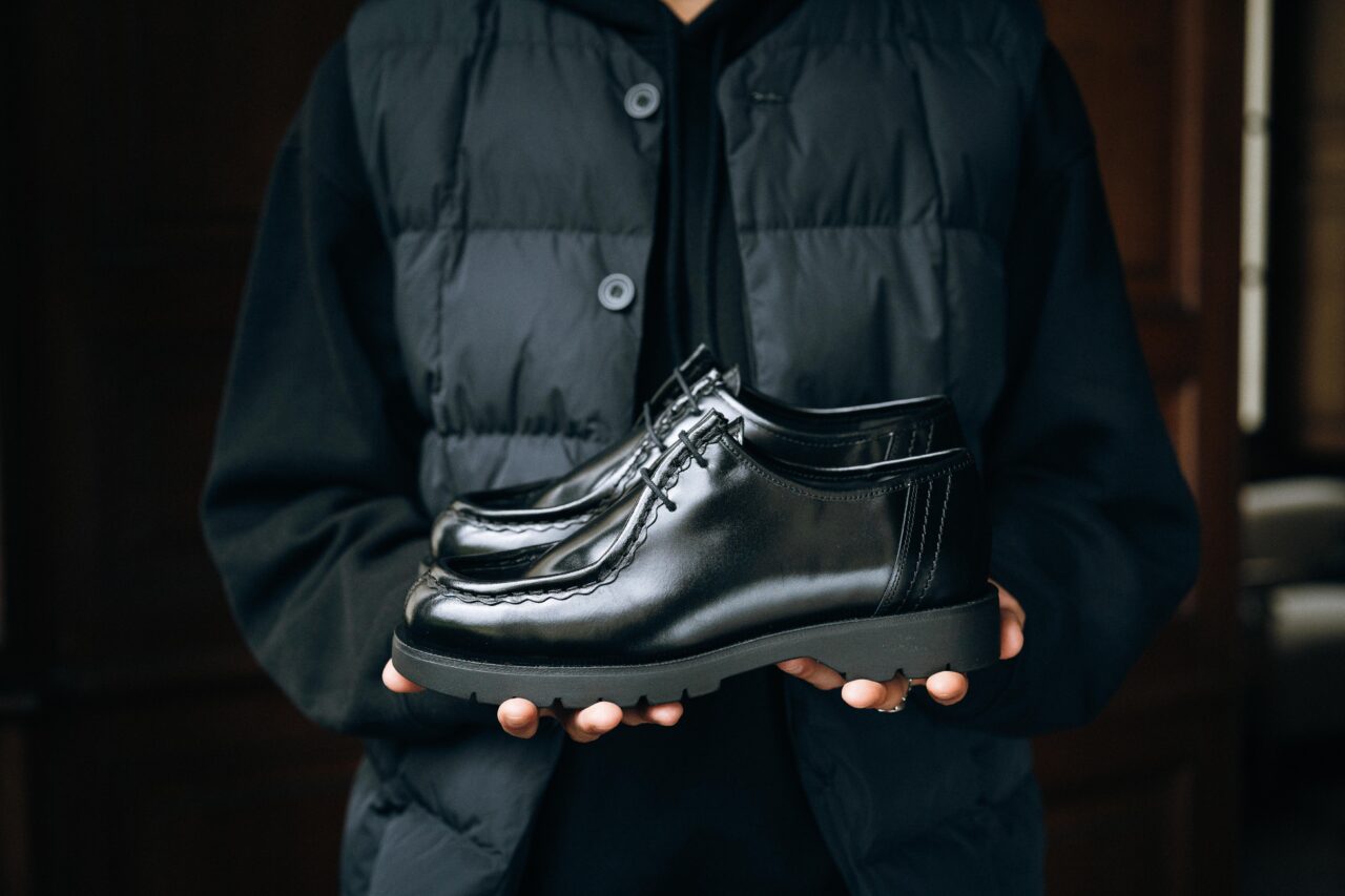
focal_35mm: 50
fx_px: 1868
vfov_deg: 27.0
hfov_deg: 39.6
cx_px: 672
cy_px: 448
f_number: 3.2
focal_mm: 50
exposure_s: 1/250
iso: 1250
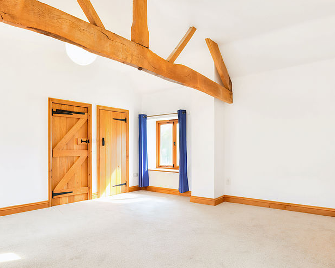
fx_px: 248
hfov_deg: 68.1
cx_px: 169
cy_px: 153
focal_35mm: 25
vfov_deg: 56.6
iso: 250
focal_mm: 16
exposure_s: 1/30
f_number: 7.1
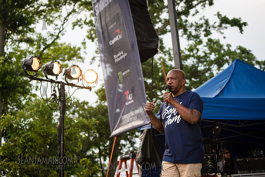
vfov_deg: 17.1
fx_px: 589
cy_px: 88
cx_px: 132
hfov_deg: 25.4
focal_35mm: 80
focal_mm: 80
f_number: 5
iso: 320
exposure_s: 1/500
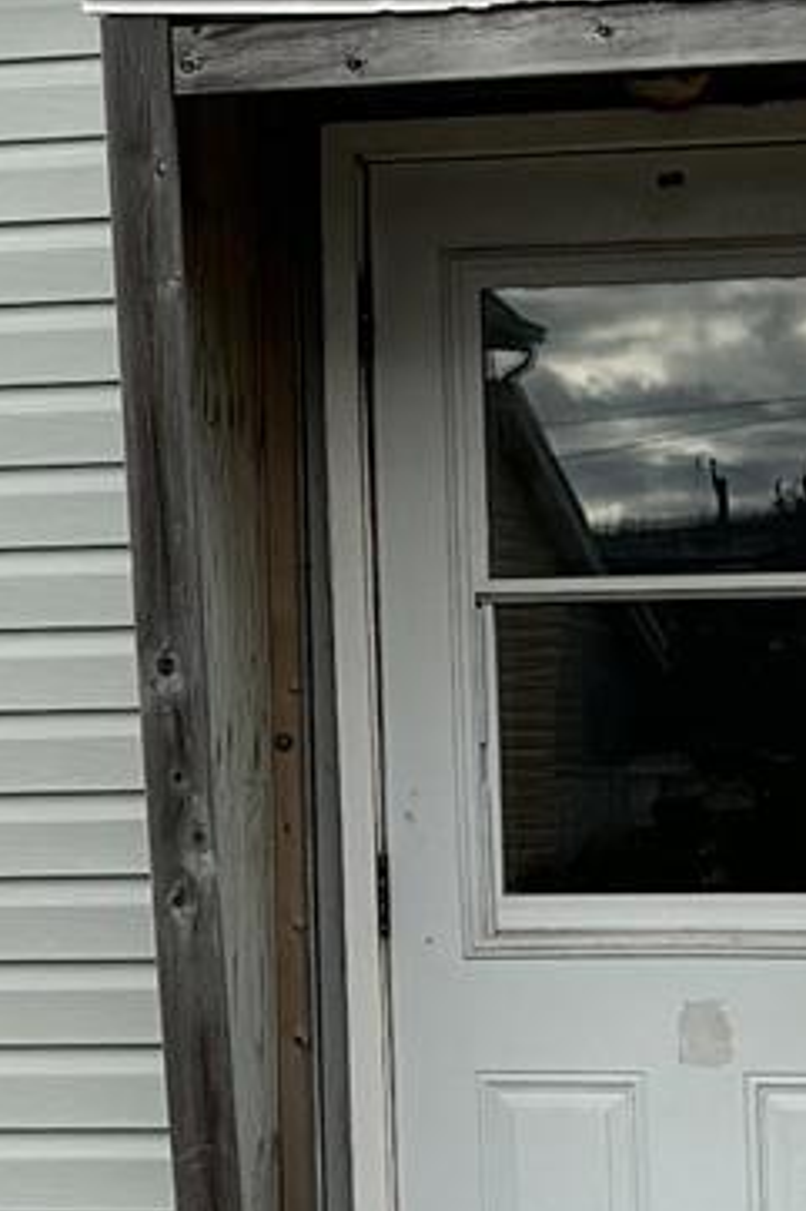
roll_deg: +0.5
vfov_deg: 11.9
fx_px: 5781
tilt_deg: +5.0
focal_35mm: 172
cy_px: 288
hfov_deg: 7.9
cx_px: -328
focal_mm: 5.96
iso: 50
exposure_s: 1/2857
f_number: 1.6
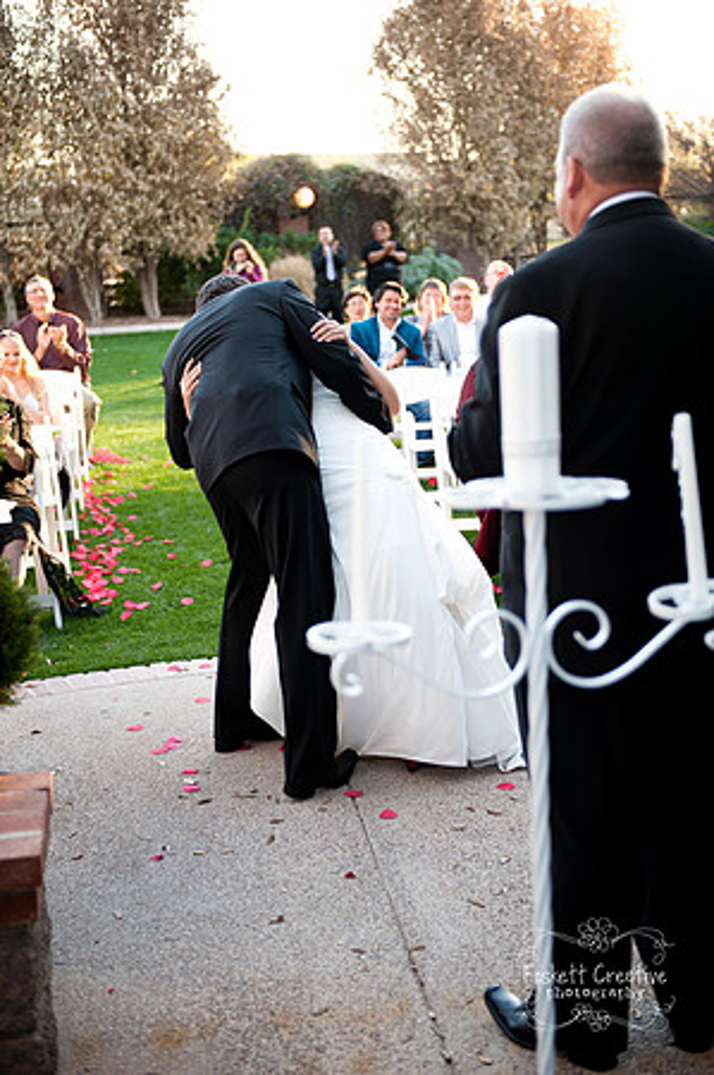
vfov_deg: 36.3
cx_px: 357
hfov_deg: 24.6
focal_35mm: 55
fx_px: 1640
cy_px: 538
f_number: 2.8
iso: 200
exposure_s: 1/200
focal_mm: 55
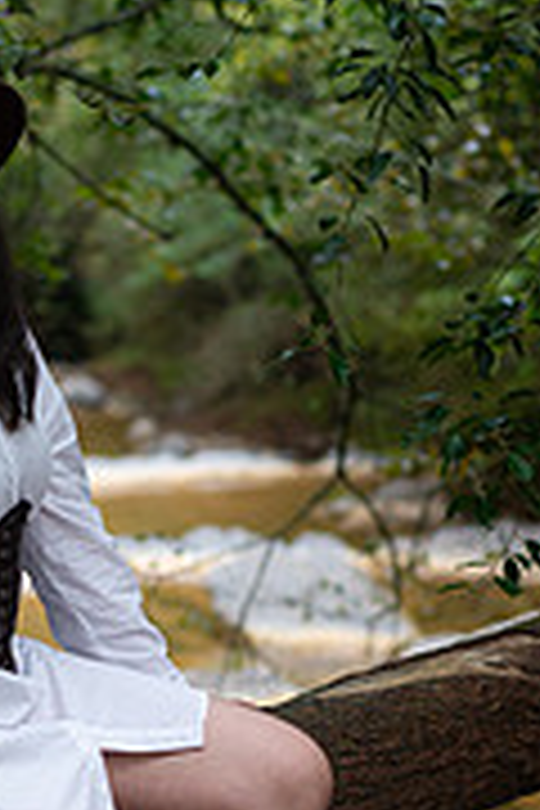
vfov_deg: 16.2
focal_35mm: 125
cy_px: 716
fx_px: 2812
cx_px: -4
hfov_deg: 10.9
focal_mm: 50
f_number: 2.8
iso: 400
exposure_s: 1/1250
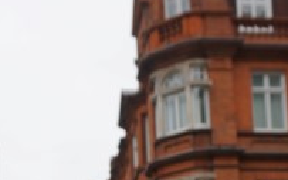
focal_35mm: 87
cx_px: 54
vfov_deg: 13.8
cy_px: 300
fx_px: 683
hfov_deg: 23.4
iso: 100
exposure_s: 1/160
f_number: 4
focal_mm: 16
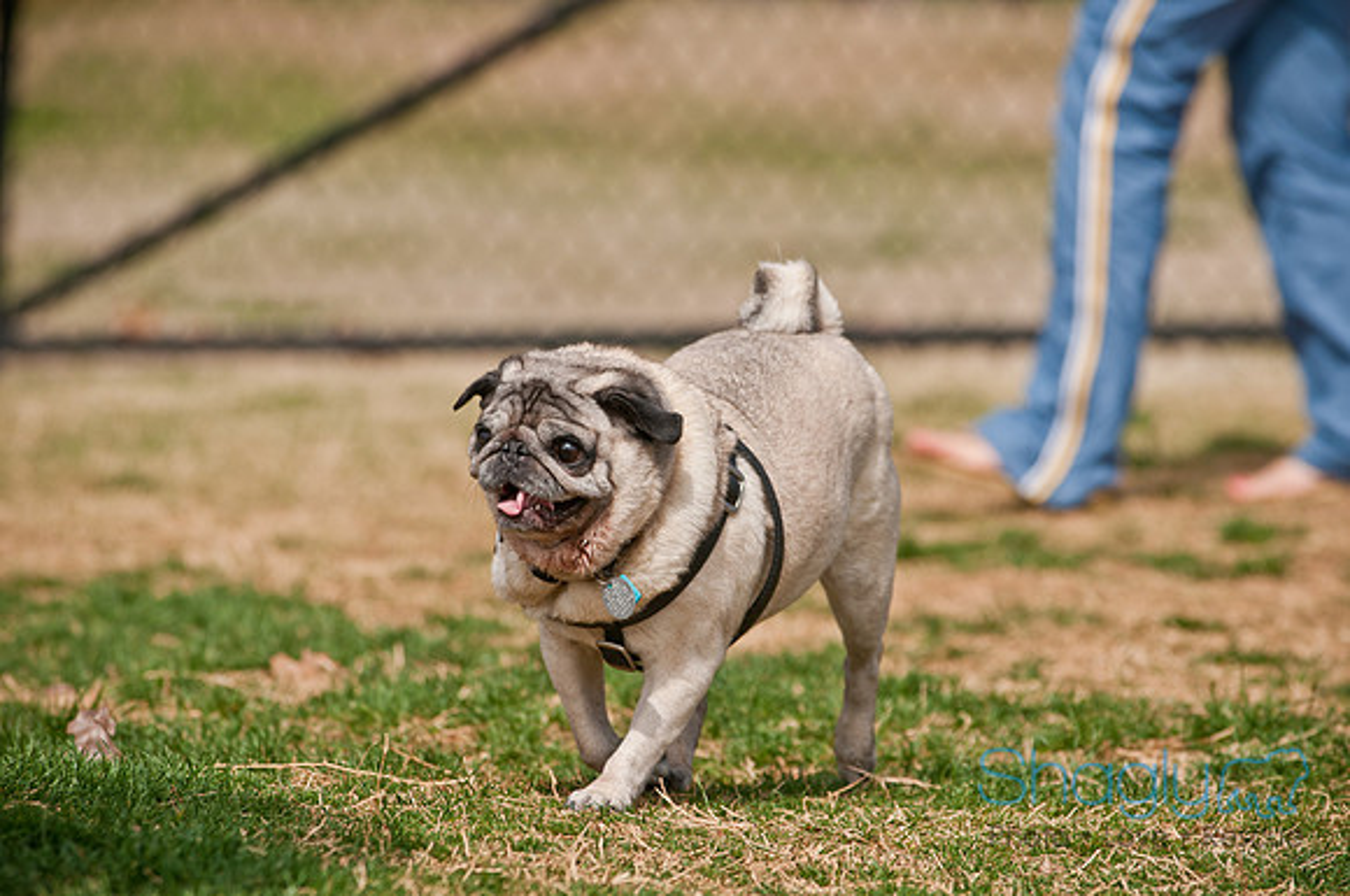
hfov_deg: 6.9
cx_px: 675
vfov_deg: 4.6
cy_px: 448
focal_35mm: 300
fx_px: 11234
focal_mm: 200
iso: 200
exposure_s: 1/1000
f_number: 5
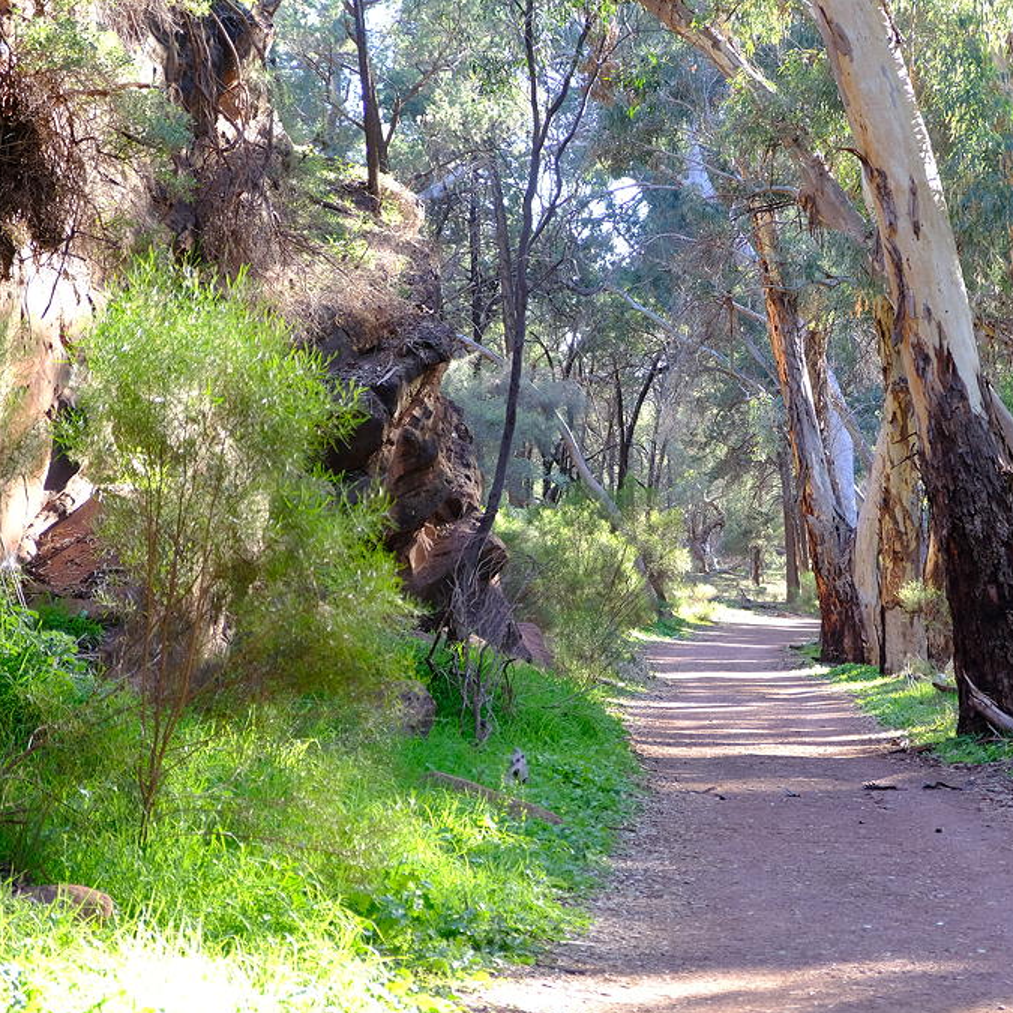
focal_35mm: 107
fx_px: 3543
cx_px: 765
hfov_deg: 16.2
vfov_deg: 16.3
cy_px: 511
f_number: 4
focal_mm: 55
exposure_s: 1/40
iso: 200
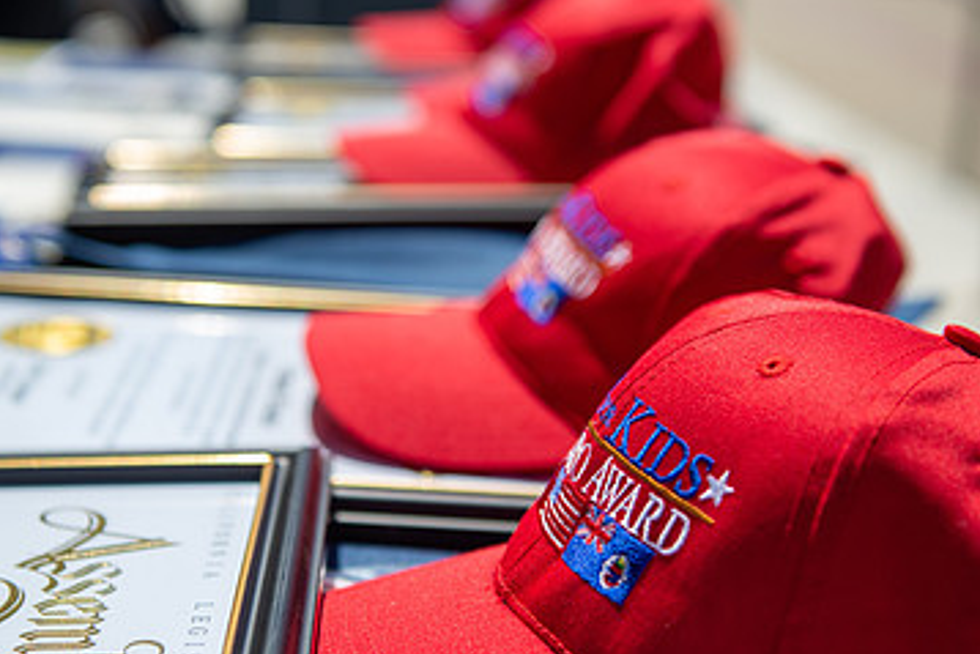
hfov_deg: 27.7
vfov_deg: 18.7
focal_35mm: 73
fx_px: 1988
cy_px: 387
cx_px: 419
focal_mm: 45
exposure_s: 1/2500
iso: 100
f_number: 2.8
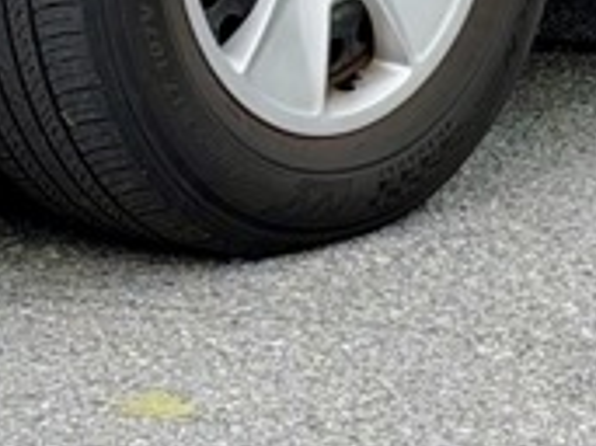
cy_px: -519
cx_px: 680
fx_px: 6194
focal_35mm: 360
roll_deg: +0.3
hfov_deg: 5.5
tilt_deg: -4.6
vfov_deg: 4.1
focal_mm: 6.93
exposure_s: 1/813
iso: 64
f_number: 1.8
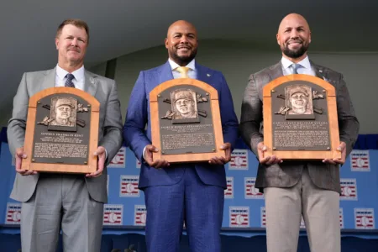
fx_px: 504
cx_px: 189
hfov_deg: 41.1
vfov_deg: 28.1
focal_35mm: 48
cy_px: 126
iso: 400
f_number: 5
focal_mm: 48
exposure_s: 1/500
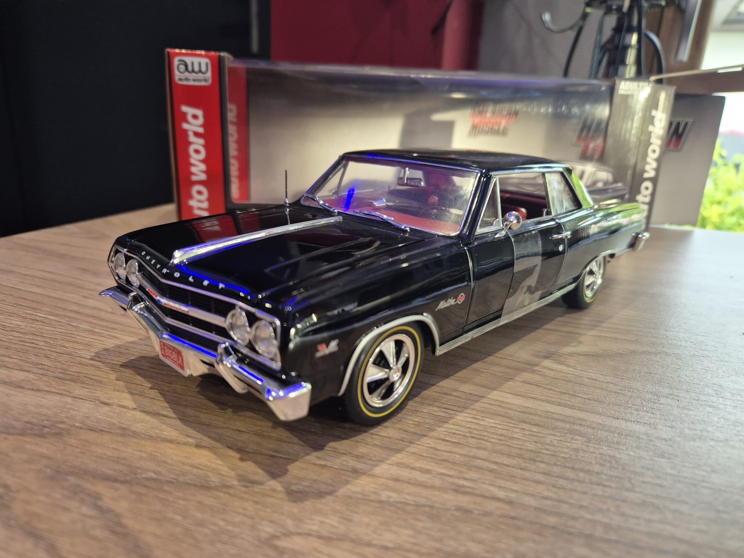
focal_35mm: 23
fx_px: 494
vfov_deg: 58.9
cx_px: 372
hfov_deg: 73.9
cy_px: 279
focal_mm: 5.4
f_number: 1.8
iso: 500
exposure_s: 1/100
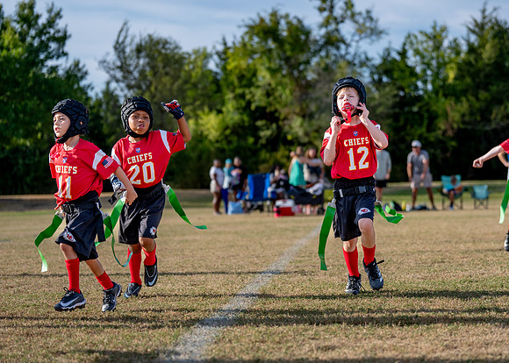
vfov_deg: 16.4
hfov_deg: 22.7
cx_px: 298
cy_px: 165
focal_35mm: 87
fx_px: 1264
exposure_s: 1/4000
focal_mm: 76
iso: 250
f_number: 2.8
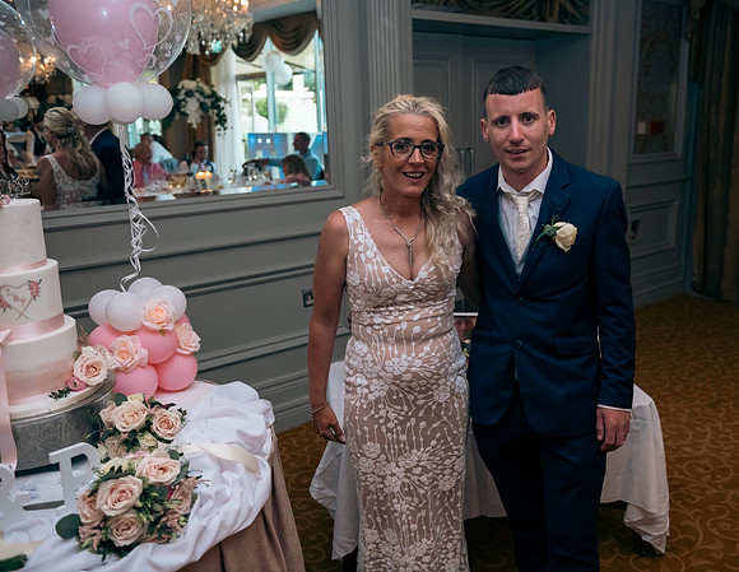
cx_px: 429
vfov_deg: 45.0
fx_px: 691
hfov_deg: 56.0
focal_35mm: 32
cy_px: 286
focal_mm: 29
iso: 800
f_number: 3.5
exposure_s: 1/160
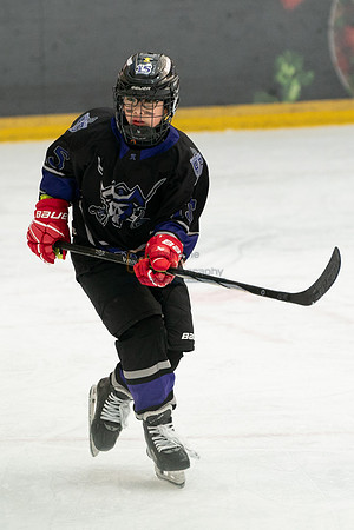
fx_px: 4650
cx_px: 117
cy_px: 259
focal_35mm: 315
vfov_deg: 6.5
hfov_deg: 4.4
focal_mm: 132
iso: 2000
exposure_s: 1/1000
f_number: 3.2
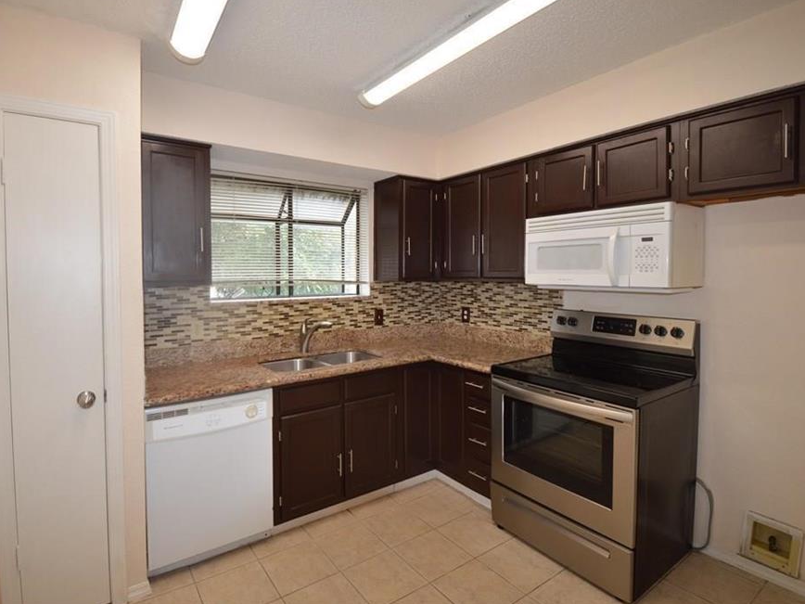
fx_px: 395
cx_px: 368
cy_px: 292
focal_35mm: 17
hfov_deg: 90.8
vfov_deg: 74.7
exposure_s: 1/100
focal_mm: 10
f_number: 4.5
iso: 400
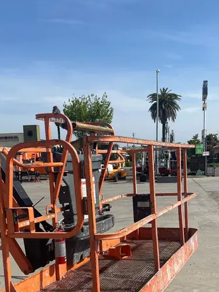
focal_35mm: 43
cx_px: 112
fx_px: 362
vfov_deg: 42.9
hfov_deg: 33.6
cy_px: 206
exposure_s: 1/5319
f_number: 1.5
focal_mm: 5.7
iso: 50
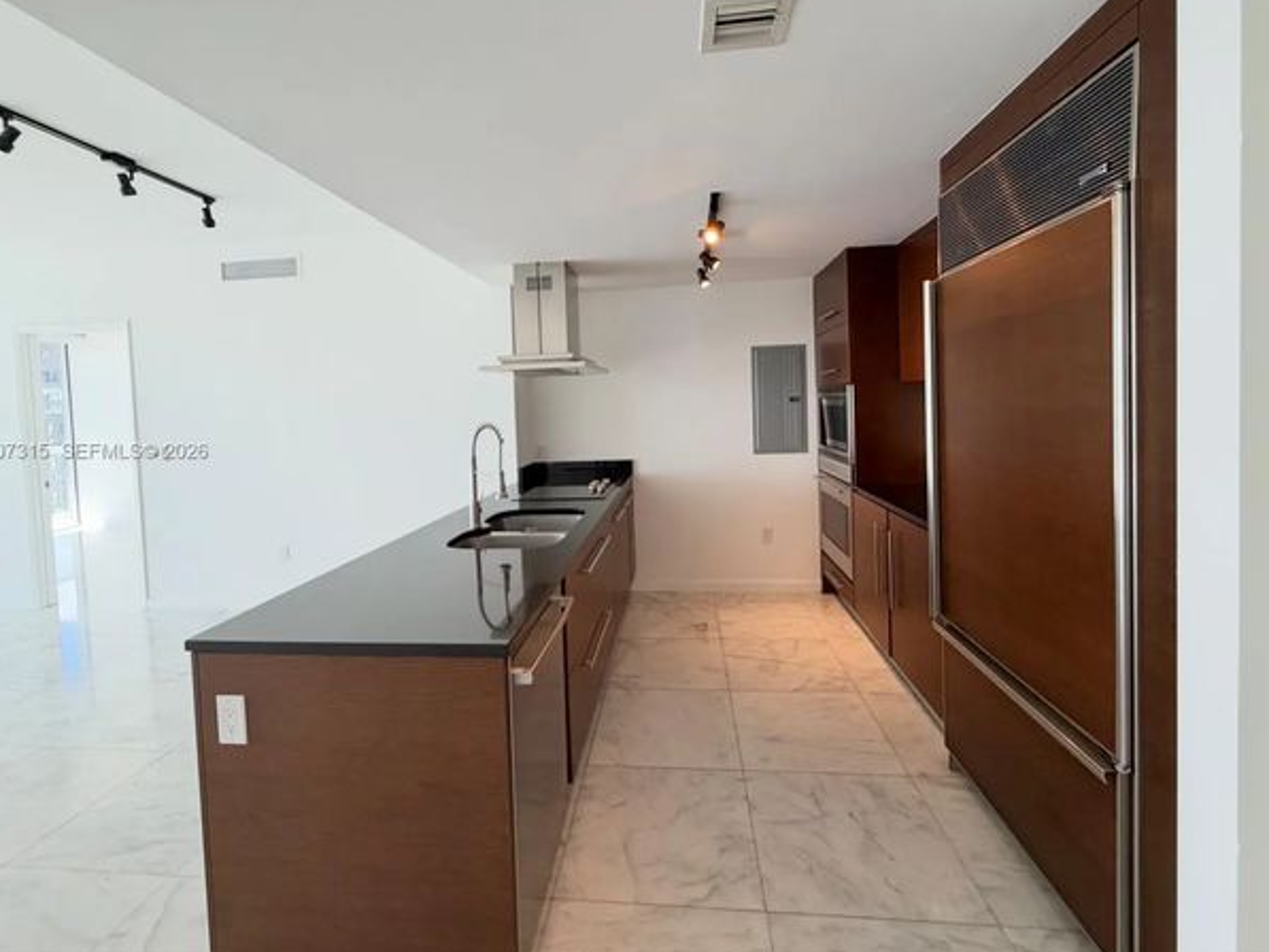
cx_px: 623
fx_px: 550
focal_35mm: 15
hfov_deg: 98.1
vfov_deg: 81.7
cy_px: 453
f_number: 2.2
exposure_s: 1/120
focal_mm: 2.22
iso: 200
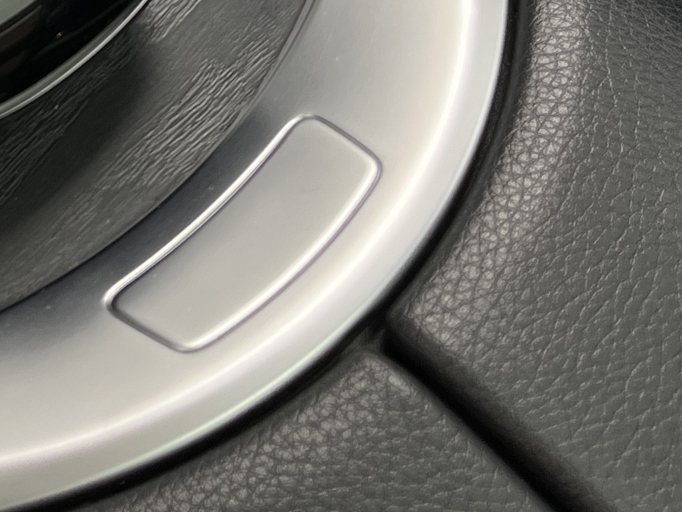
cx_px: -337
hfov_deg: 17.4
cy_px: -424
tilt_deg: -58.7
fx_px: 2010
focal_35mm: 102
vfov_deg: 13.1
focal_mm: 5.1
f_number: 1.6
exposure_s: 1/152
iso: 50
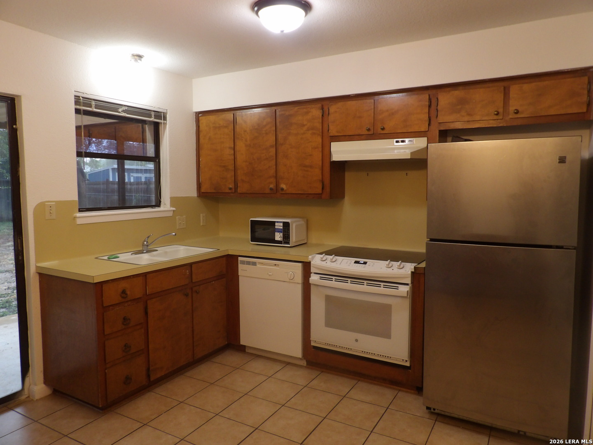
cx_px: 296
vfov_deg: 56.8
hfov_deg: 71.6
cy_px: 222
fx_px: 411
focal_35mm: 24
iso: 200
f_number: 3.2
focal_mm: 4.3
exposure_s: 1/19
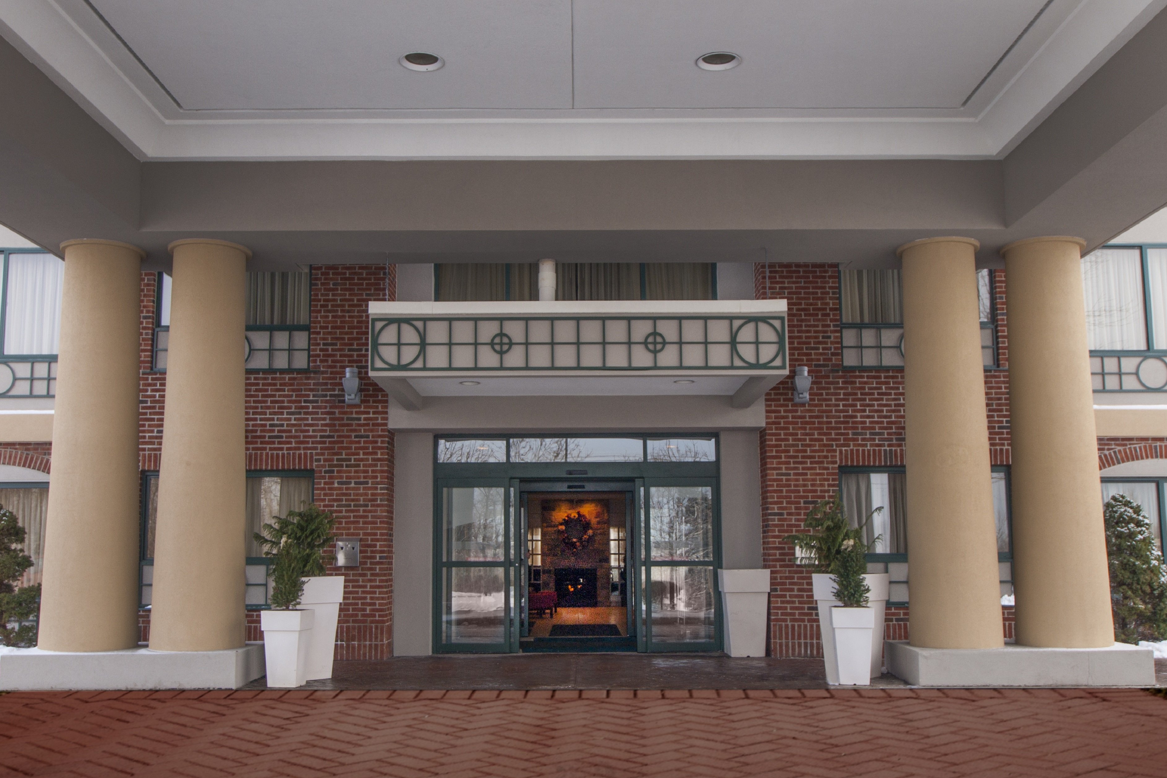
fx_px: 1102
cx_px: 576
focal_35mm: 34
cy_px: 412
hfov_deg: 55.8
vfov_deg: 38.9
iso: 100
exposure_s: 1/60
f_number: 7.1
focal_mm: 16
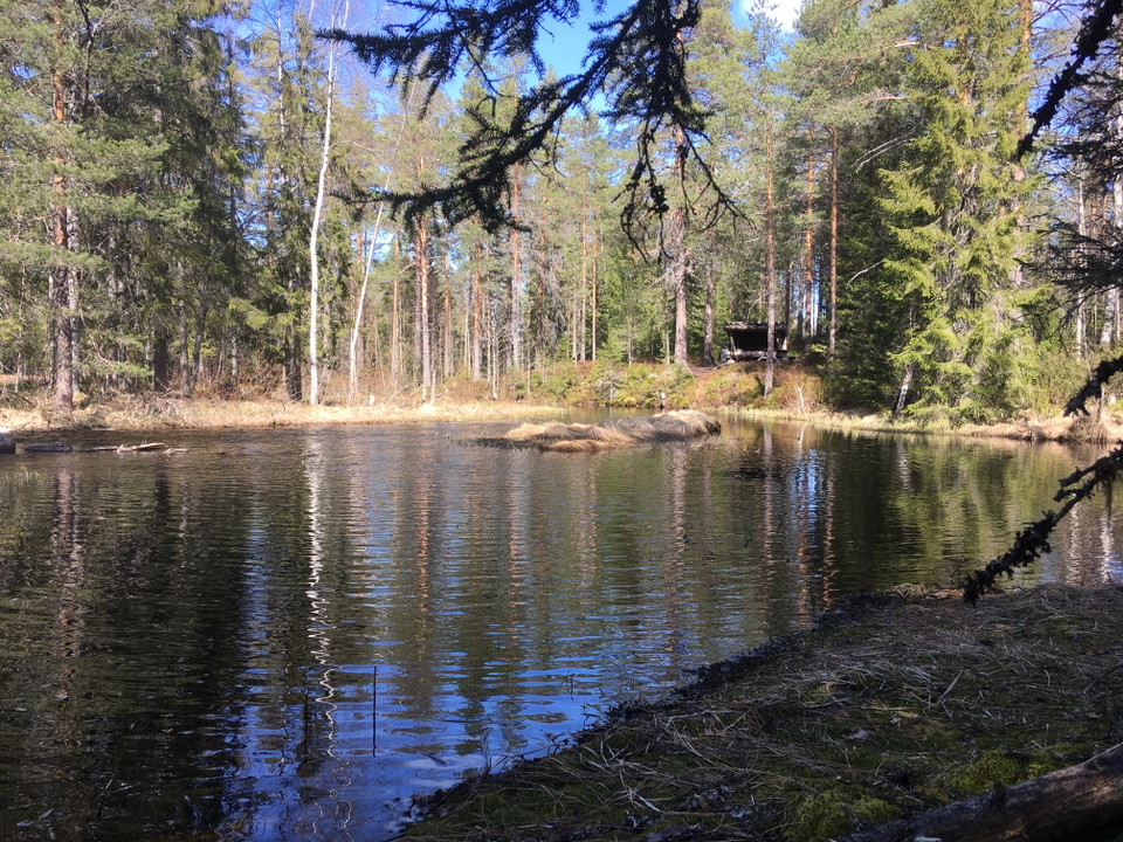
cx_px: 562
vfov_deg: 48.2
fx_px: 941
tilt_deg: -2.3
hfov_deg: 61.7
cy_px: 421
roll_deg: +0.5
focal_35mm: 29
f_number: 2.2
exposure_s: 1/400
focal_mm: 4.15
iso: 25
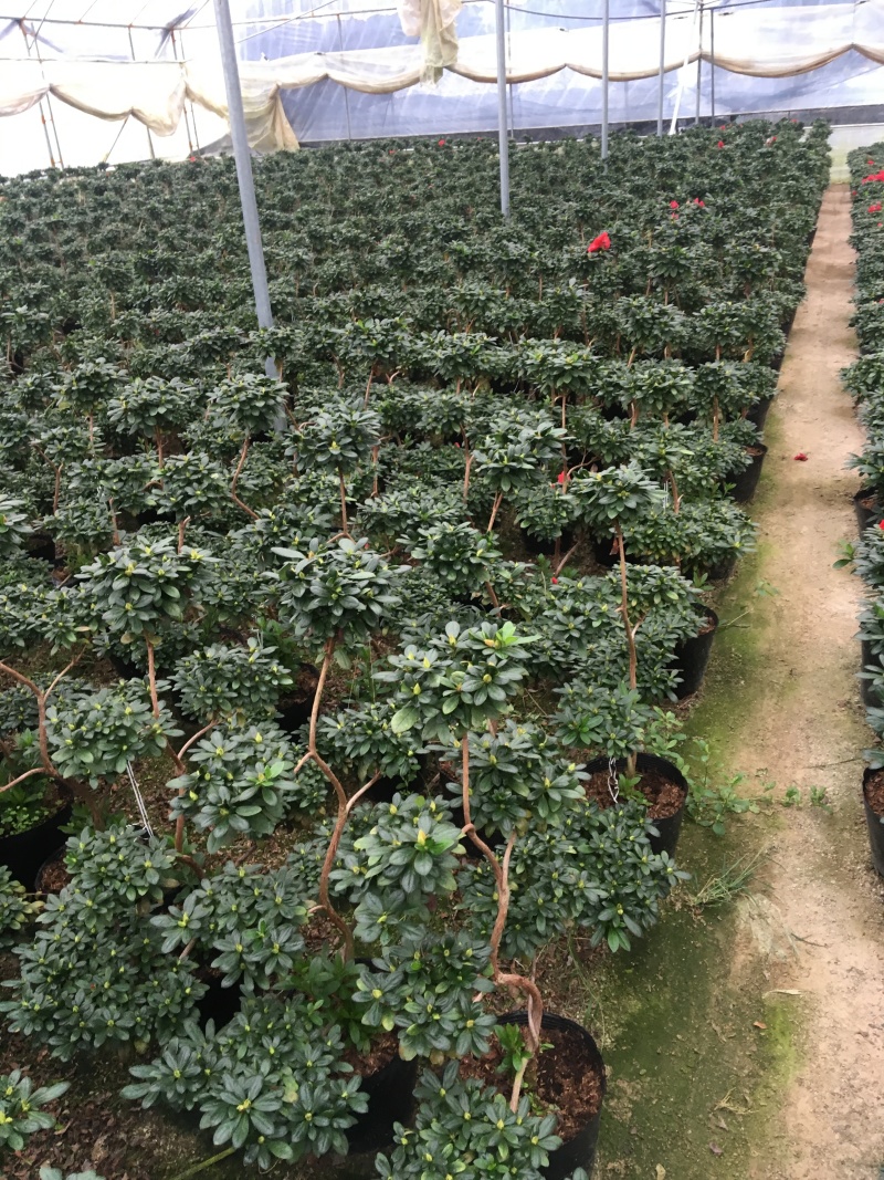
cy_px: 590
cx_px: 442
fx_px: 988
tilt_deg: -25.3
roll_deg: +5.7
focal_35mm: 29
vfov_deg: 61.7
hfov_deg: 48.2
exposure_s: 1/33
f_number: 2.2
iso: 50
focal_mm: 4.15
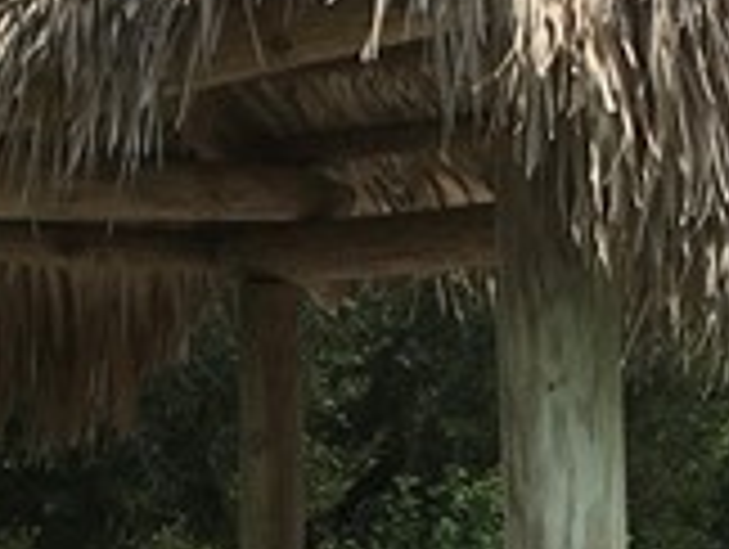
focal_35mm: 183
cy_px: 792
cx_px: 369
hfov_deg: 10.8
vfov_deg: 8.0
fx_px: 3860
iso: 25
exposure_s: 1/2747
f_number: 2.2
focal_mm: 4.15
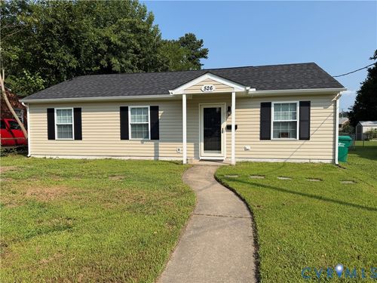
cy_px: 142
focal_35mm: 24
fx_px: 261
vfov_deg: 56.8
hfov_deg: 71.6
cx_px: 188
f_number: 1.78
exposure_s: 1/5319
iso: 80
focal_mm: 6.76
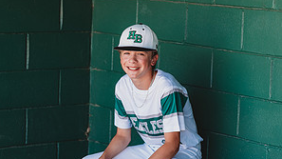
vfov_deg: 9.0
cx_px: 141
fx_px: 1009
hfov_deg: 15.9
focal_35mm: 135
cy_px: 111
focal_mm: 85
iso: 100
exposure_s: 1/160
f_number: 2.8
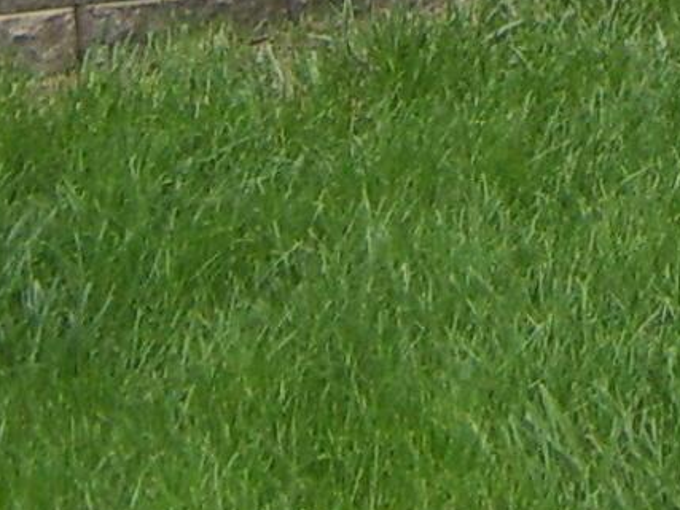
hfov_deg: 8.8
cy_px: -1144
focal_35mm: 218
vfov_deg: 6.2
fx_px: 4281
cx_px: 1075
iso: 71
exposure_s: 1/297
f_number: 4
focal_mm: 8.13
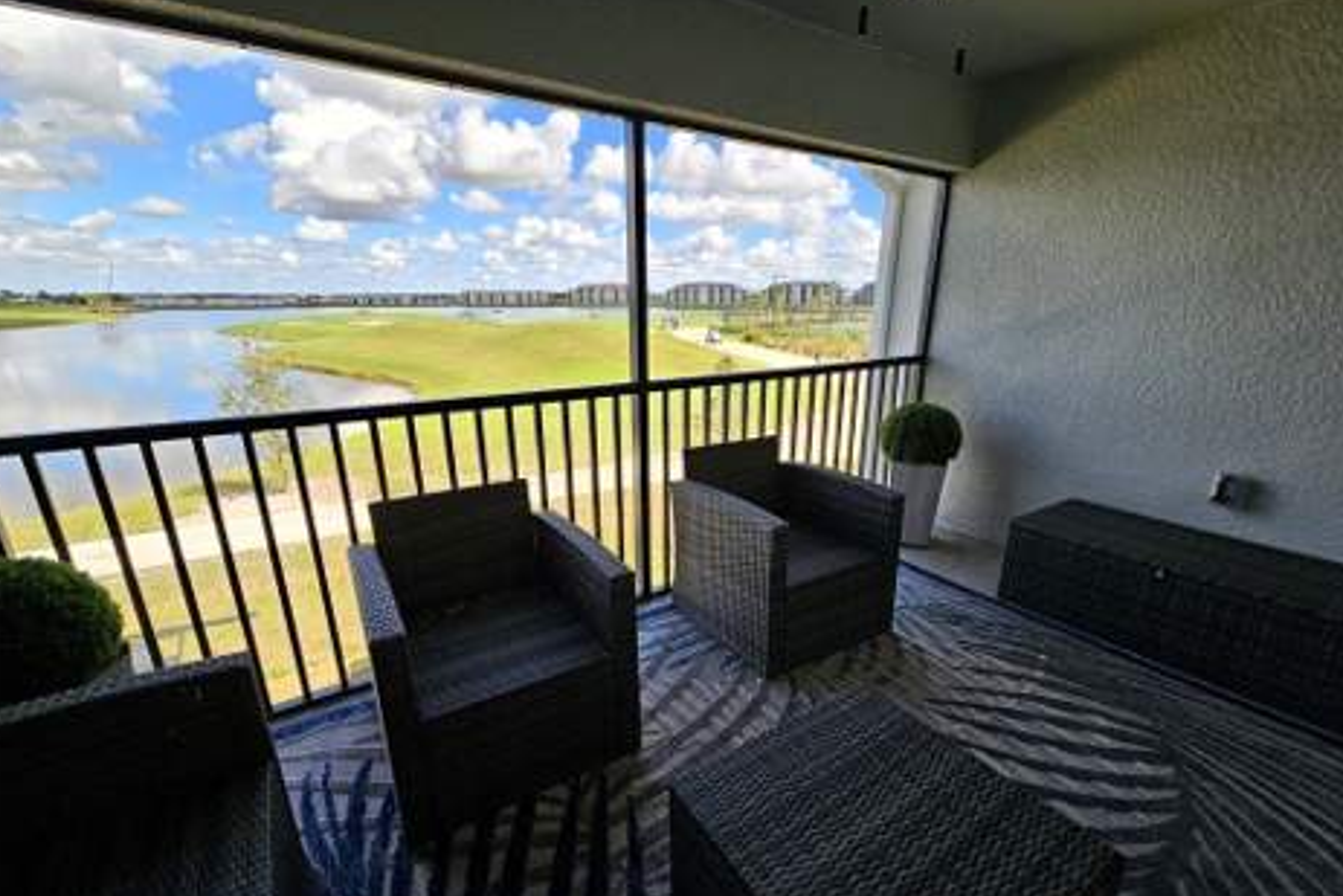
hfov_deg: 104.2
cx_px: 673
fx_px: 522
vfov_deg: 81.1
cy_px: 480
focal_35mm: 14
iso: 50
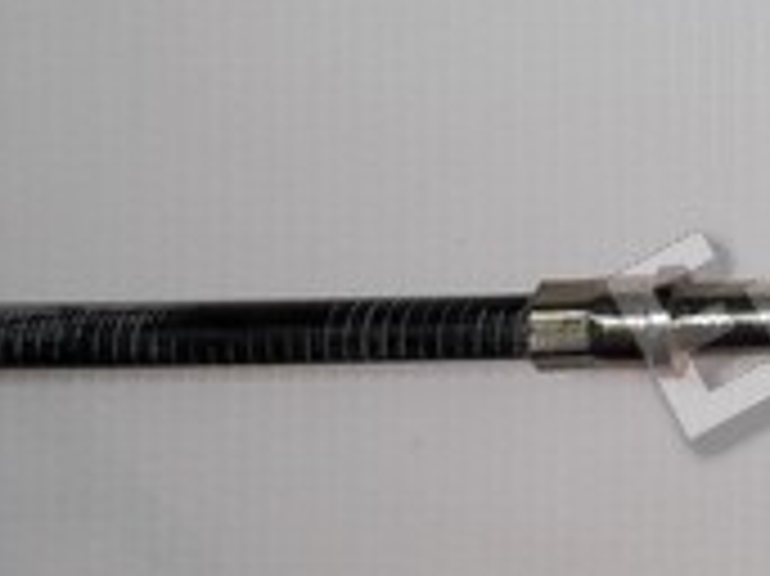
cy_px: -189
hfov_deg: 17.3
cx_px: 1333
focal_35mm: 95
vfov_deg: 14.8
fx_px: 2112
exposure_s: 1/100
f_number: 1.9
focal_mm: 3.6
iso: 64
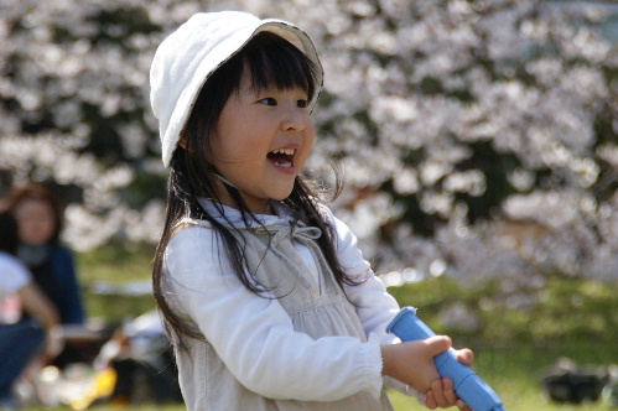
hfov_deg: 10.2
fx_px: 3474
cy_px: 206
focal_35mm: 202
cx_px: 309
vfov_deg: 6.8
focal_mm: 135
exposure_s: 1/250
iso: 100
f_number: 6.3
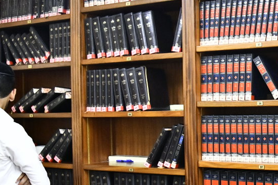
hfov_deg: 27.0
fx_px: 548
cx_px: 273
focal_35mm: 71
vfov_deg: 19.2
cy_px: 97
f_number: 5.6
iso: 5000
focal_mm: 28
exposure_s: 1/200
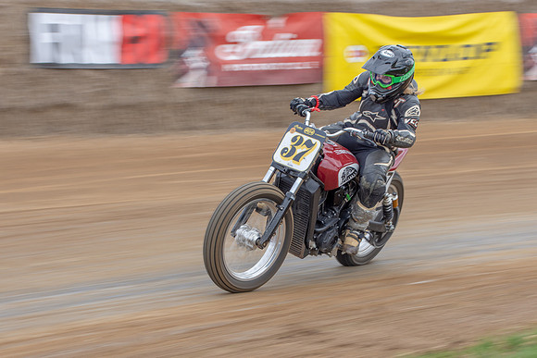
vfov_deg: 8.0
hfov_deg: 11.9
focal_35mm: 172
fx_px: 2572
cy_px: 179
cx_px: 274
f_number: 9
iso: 160
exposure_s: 1/125
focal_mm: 98
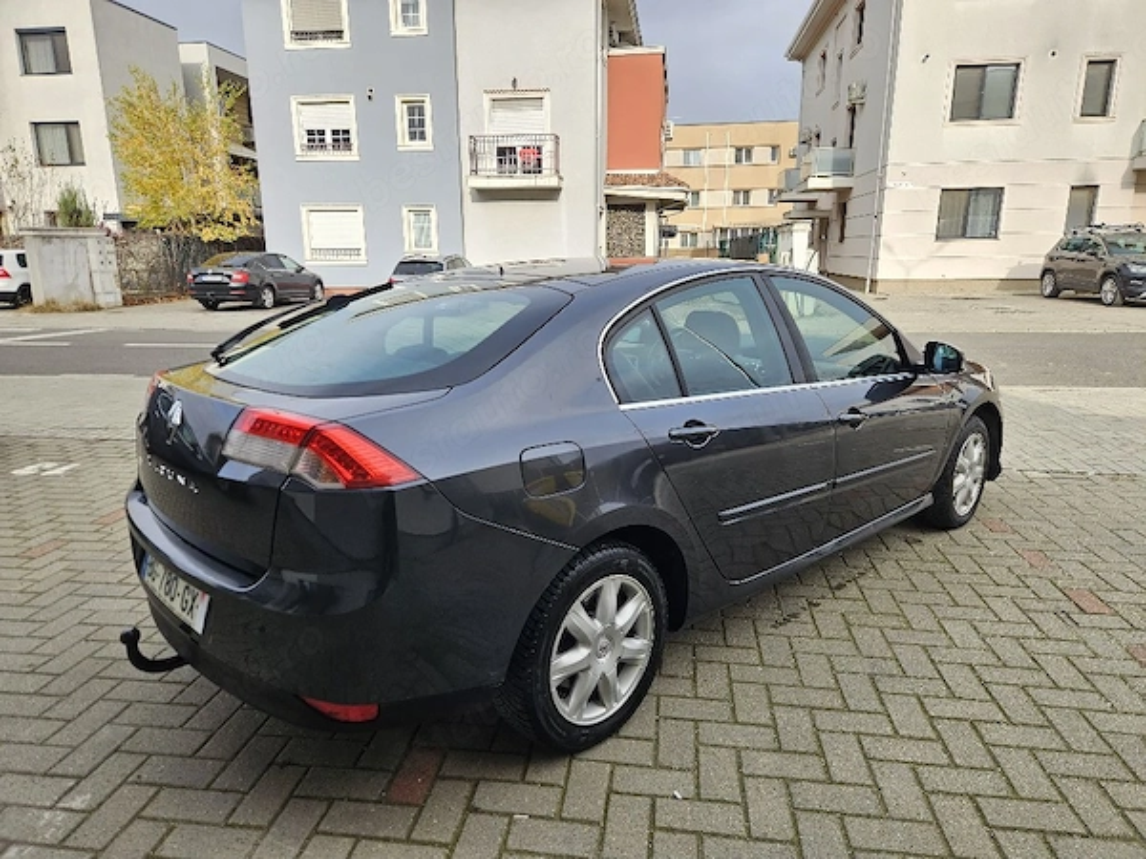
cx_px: 573
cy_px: 430
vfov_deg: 58.9
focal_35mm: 23
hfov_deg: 73.9
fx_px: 761
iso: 25
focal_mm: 5.4
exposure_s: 1/556
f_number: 1.8
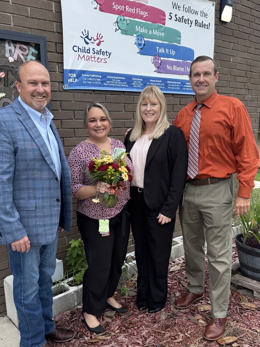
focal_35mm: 33
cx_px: 125
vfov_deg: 54.9
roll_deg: +1.0
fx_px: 330
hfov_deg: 42.9
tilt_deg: -14.9
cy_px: 210
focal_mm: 6.76
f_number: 1.78
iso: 80
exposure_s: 1/535
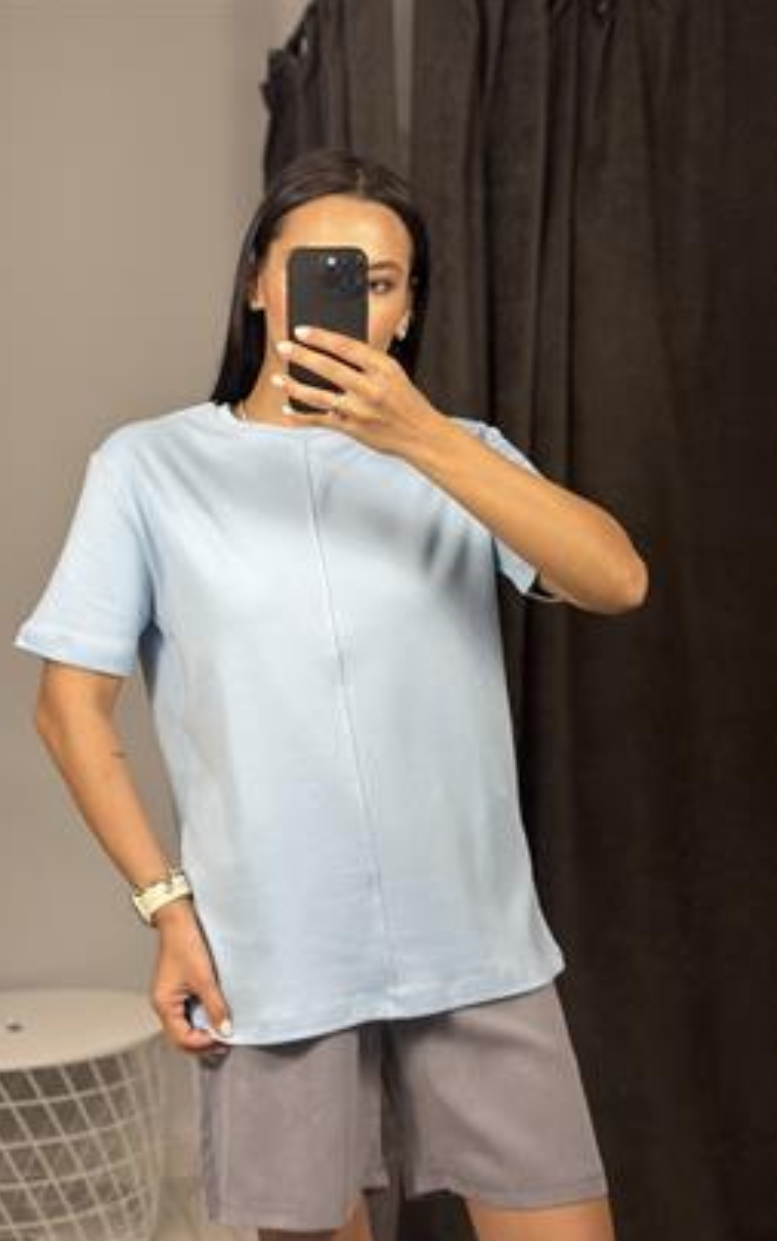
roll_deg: +0.4
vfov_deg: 38.8
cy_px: 631
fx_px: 1759
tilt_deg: -24.1
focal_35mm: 52
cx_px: 316
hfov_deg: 24.9
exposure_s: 1/141
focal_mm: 6.86
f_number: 1.78
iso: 64
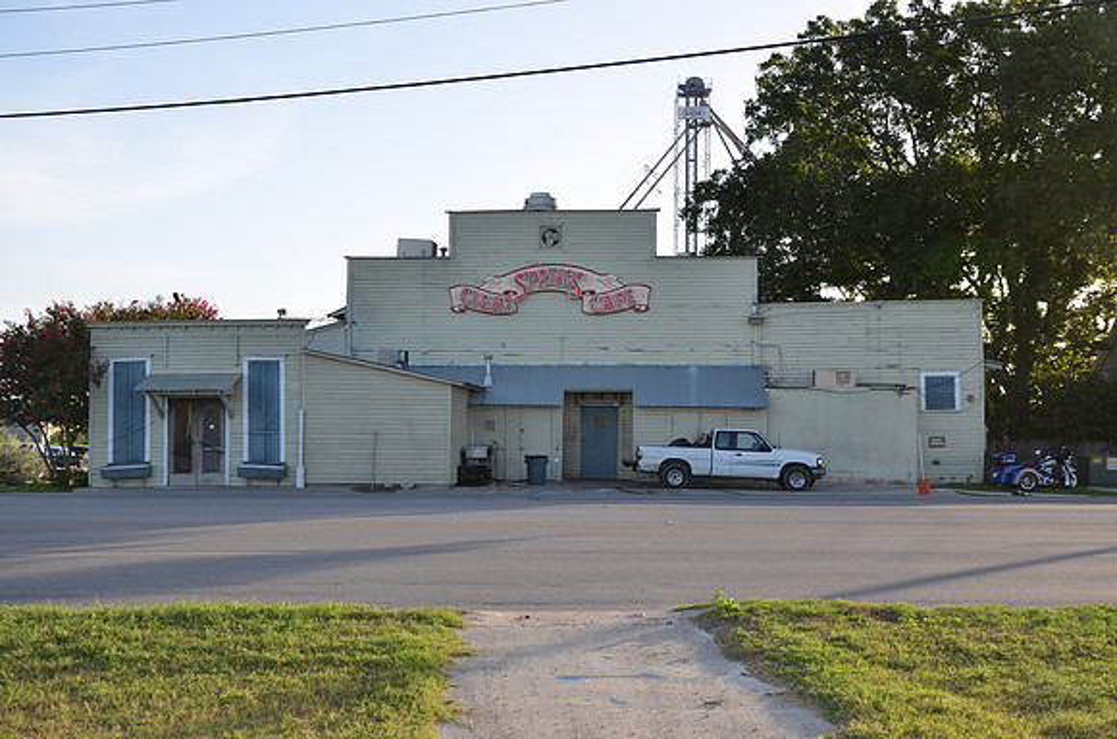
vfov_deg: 31.7
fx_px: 1300
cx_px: 558
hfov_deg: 46.5
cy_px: 370
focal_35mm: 42
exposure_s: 1/250
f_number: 5
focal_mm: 28
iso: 100
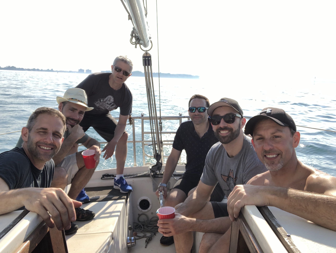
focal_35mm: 32
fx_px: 311
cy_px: 126
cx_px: 168
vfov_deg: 44.2
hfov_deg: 56.8
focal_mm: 2.87
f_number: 2.2
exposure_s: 1/736
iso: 20
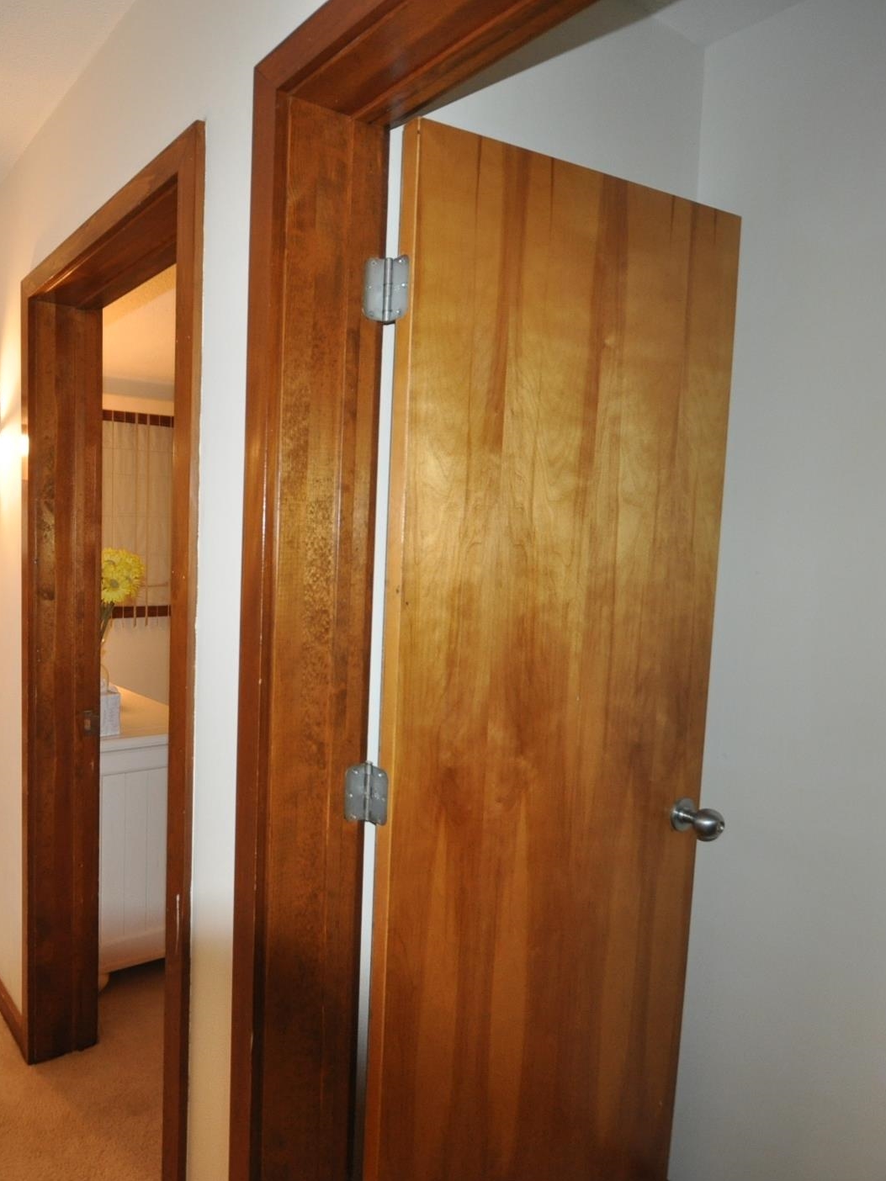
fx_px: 751
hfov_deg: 56.0
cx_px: 158
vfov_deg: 76.4
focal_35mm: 22
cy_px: 585
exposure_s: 1/60
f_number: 3.5
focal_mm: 10
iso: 800
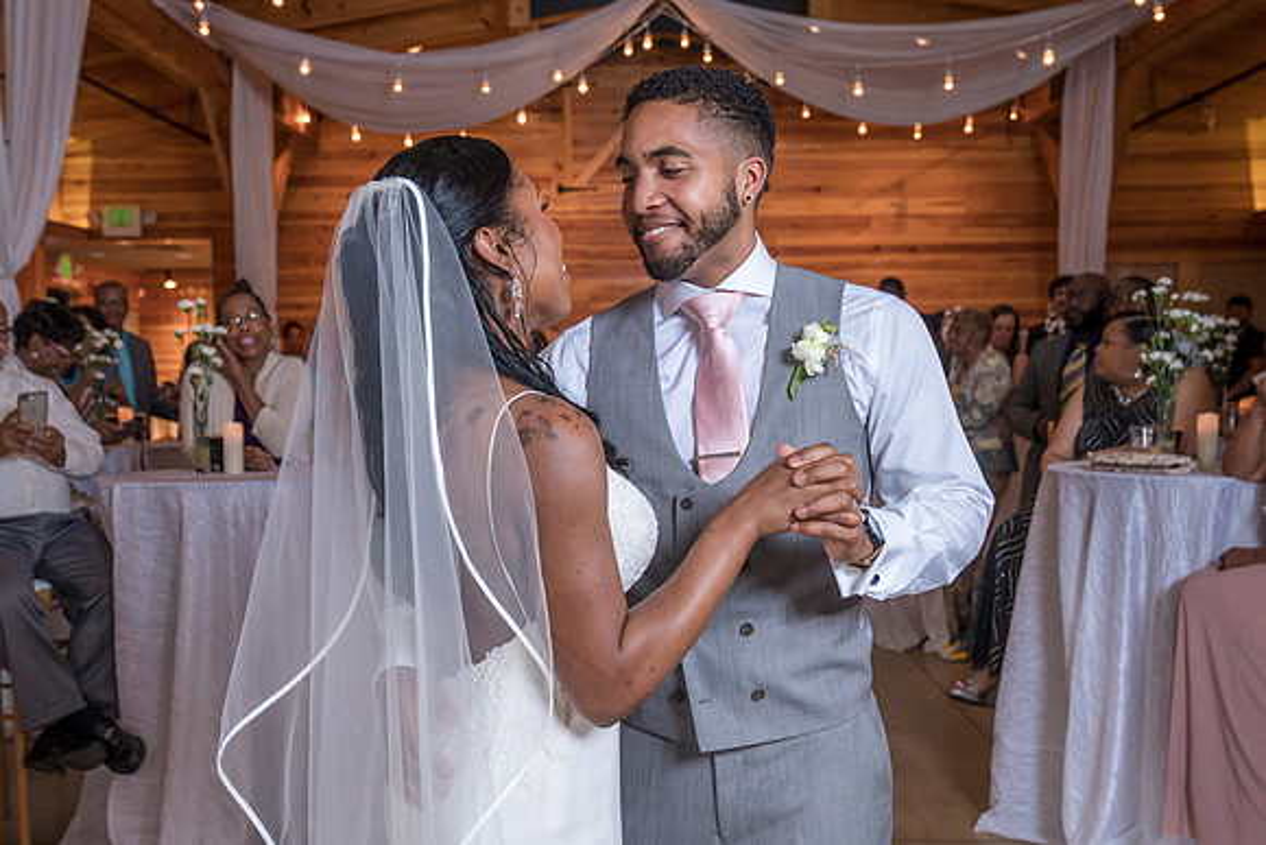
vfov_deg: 31.3
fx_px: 1507
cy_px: 466
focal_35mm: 43
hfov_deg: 45.6
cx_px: 599
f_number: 4.5
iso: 2000
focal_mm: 35
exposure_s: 1/200
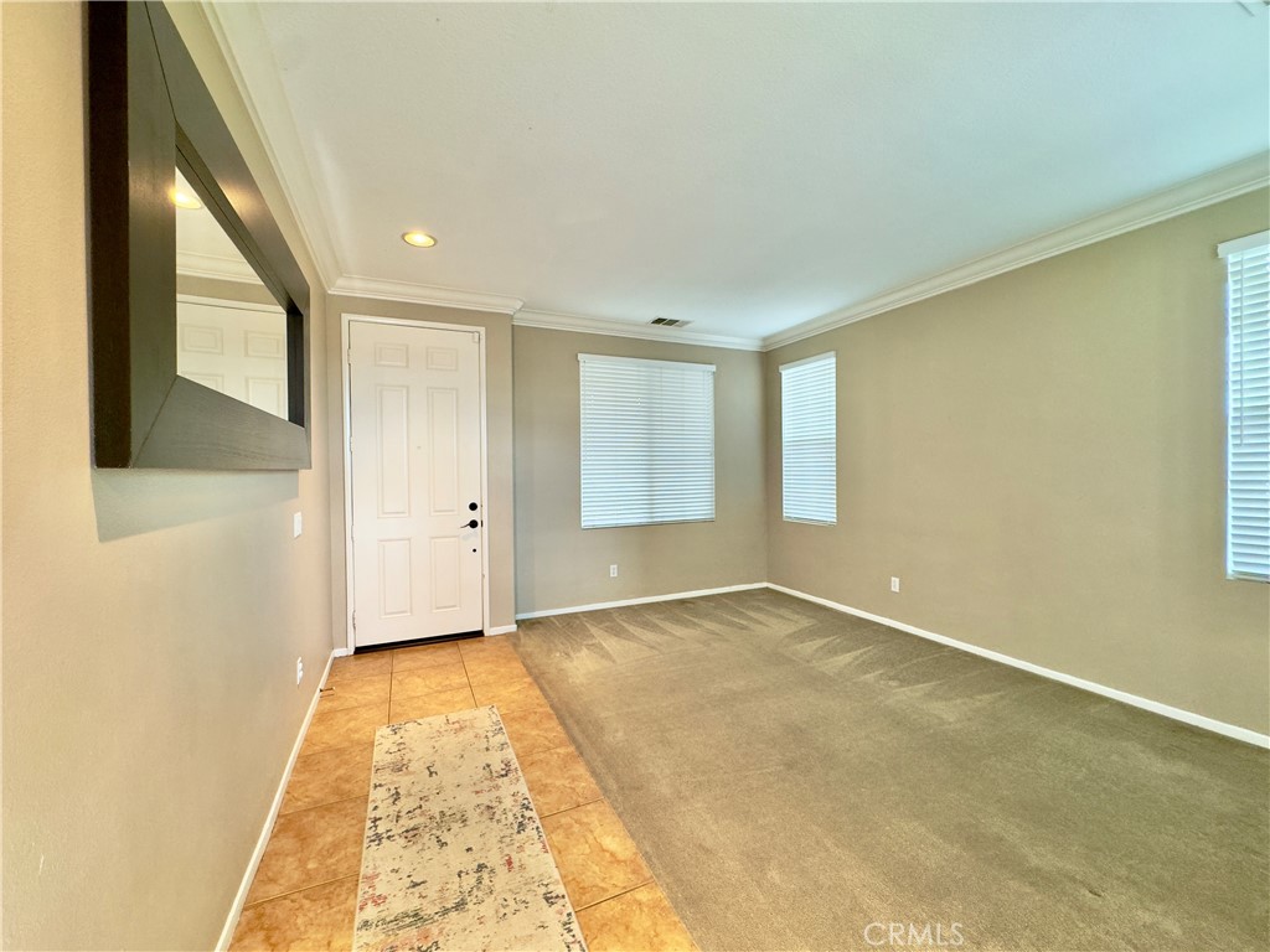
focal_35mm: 14
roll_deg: +0.4
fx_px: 514
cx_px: 635
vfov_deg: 85.7
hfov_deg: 102.1
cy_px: 476
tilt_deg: -1.4
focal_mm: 2.22
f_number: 2.2
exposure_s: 1/120
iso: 200
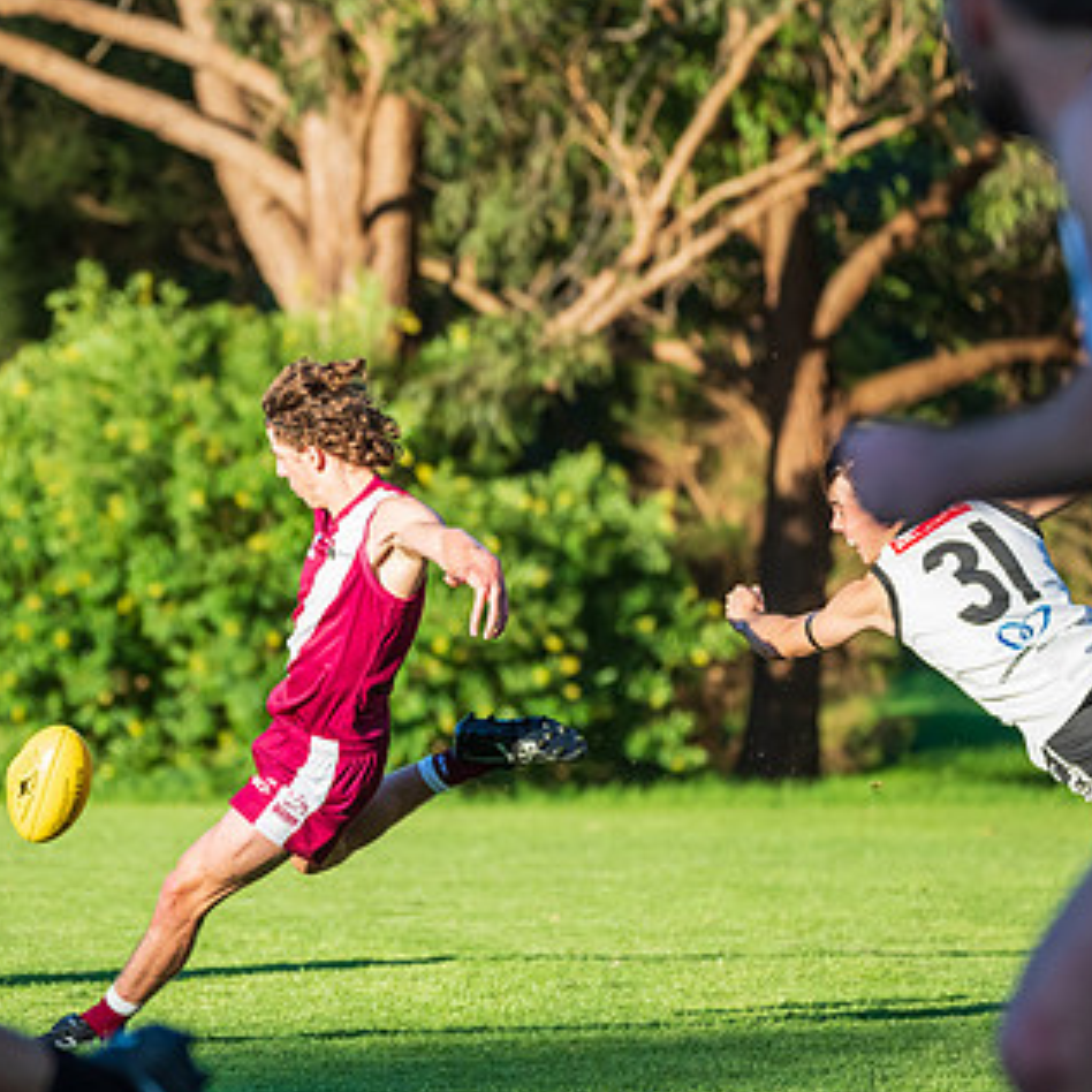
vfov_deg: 4.7
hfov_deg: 4.7
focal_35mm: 375
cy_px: 593
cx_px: 263
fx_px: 13384
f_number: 6.3
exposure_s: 1/1600
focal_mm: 240
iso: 1000
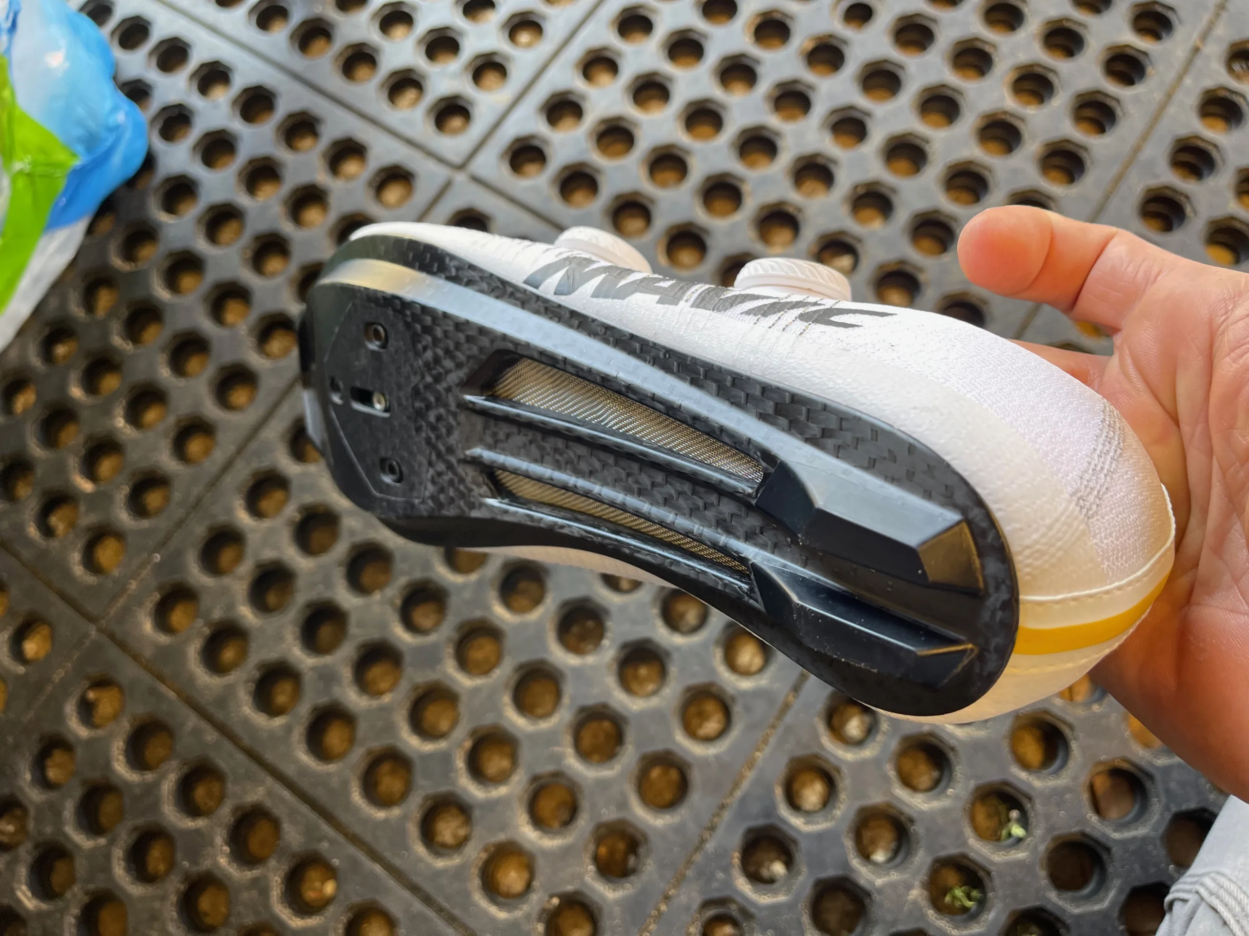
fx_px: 902
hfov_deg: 69.4
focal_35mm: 25
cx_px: 624
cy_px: 468
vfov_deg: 54.9
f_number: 1.6
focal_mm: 5.1
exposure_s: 1/121
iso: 125
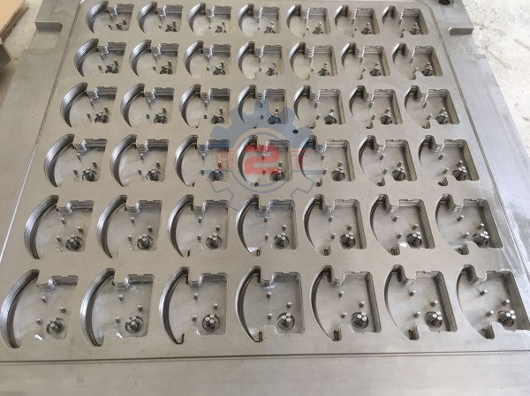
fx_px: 444
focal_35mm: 29
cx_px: 265
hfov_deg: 61.7
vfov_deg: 48.2
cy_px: 198
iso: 125
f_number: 2.2
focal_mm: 4.15
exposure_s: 1/33
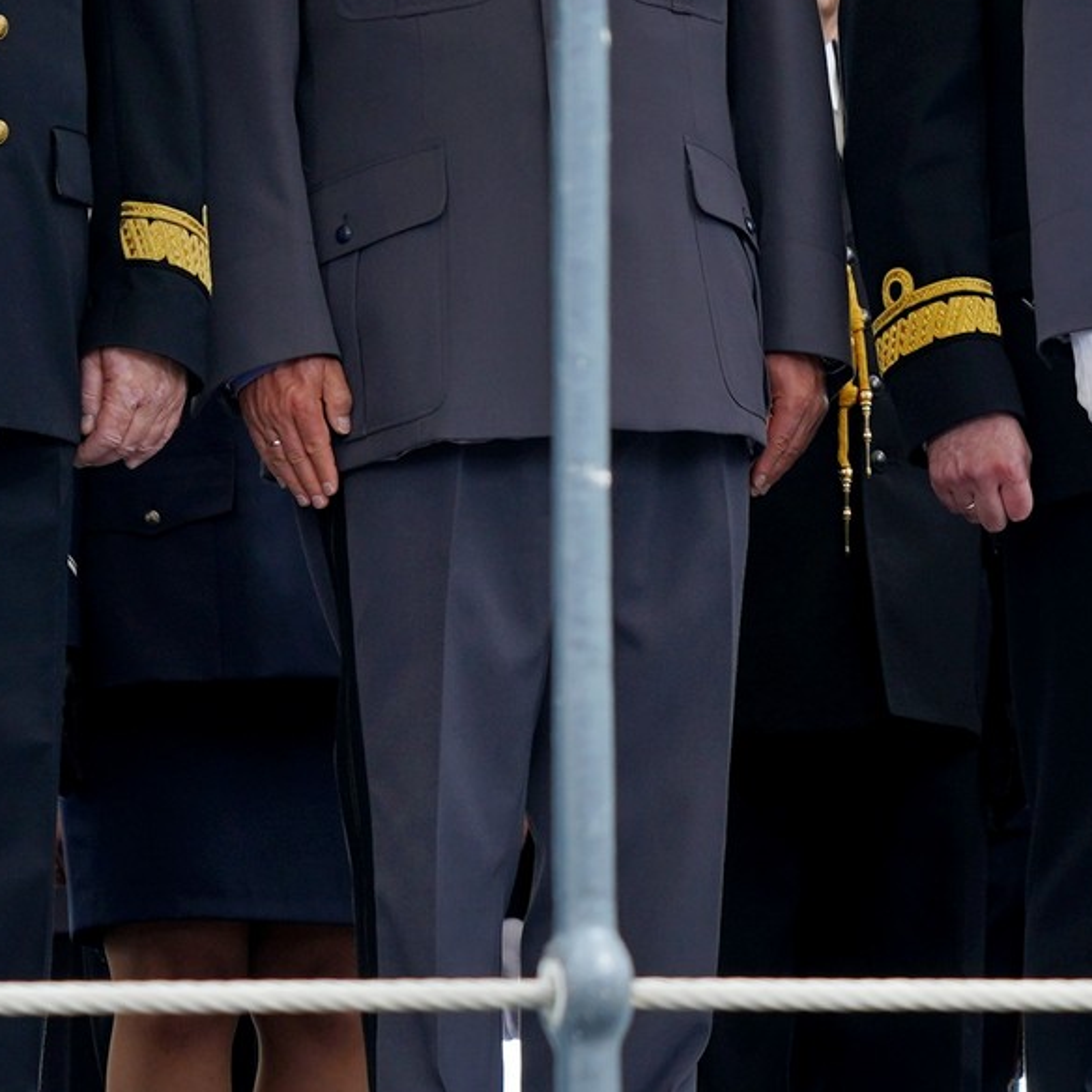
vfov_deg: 6.2
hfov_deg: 6.1
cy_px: 389
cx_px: 1682
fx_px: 10100
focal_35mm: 283
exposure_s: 1/160
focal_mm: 81
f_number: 6.3
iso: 160
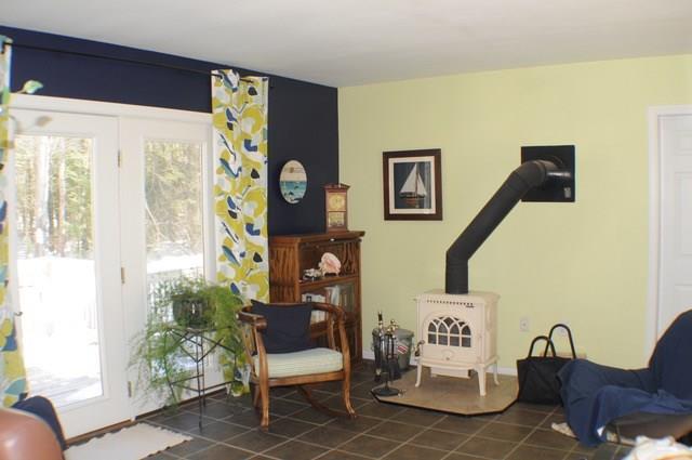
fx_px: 806
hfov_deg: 46.5
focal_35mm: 42
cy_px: 230
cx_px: 346
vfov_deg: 31.8
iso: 360
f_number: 5
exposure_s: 1/60
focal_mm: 28
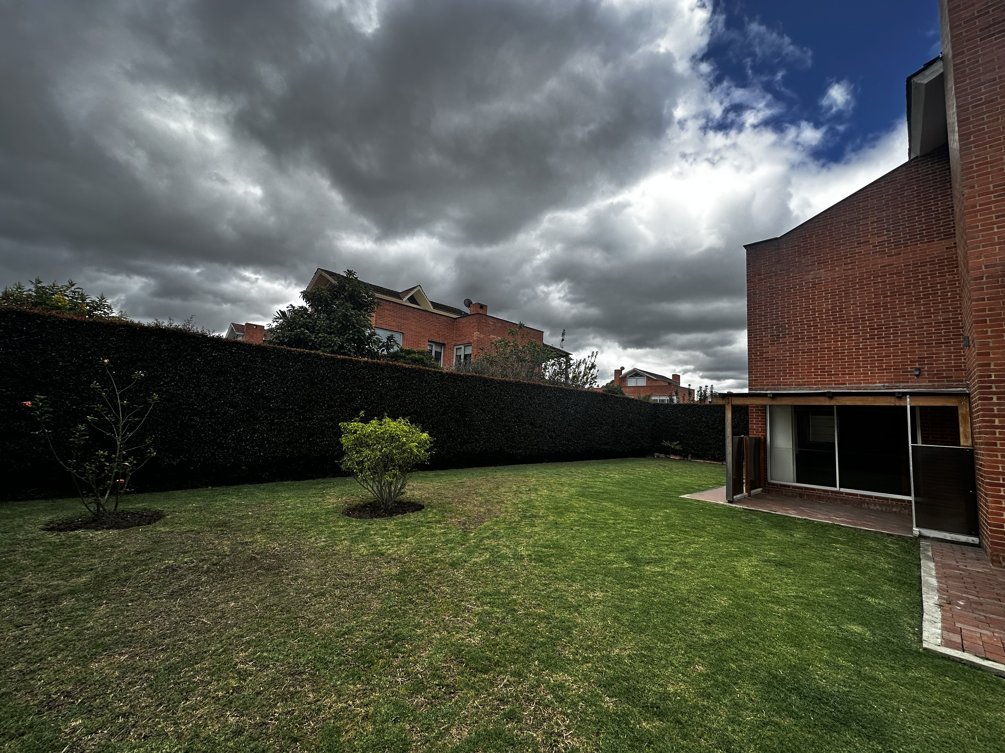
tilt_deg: +6.1
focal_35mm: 14
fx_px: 406
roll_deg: -2.4
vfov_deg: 85.7
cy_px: 376
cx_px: 502
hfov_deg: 102.1
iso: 40
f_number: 2.2
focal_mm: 2.22
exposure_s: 1/1490
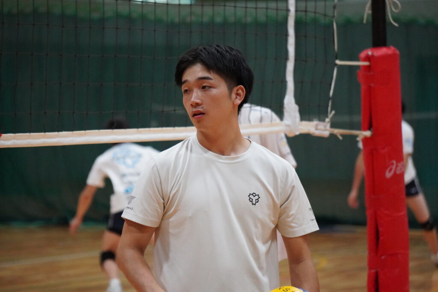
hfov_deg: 8.8
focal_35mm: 234
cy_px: 146
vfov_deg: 5.9
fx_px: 2847
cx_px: 219
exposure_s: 1/200
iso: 6400
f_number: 6.3
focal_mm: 156
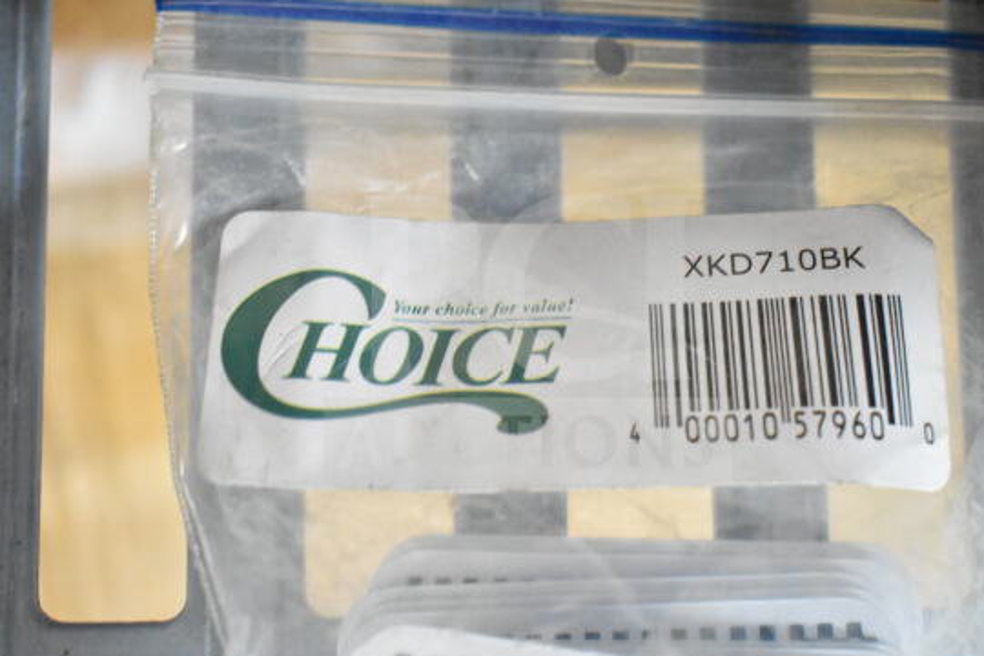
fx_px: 1437
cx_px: 527
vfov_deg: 25.7
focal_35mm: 53
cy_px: 340
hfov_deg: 37.8
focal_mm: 31
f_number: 4.2
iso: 10000
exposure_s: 1/50
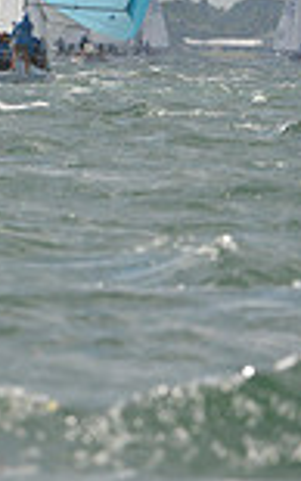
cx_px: -590
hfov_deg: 1.1
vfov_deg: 1.8
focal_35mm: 1141
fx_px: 14962
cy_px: 73
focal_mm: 300
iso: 280
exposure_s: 1/1250
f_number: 9
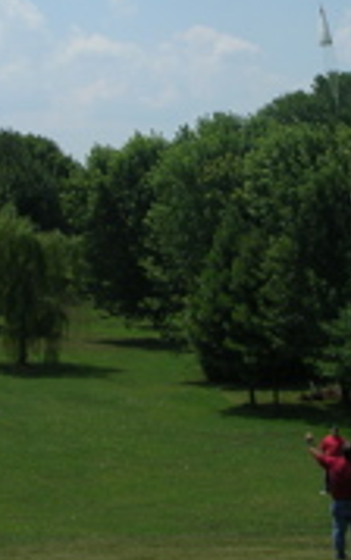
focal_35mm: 81
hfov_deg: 16.1
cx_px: 235
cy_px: 141
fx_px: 1239
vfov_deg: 25.2
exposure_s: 1/575
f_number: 5.6
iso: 50
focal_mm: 5.8
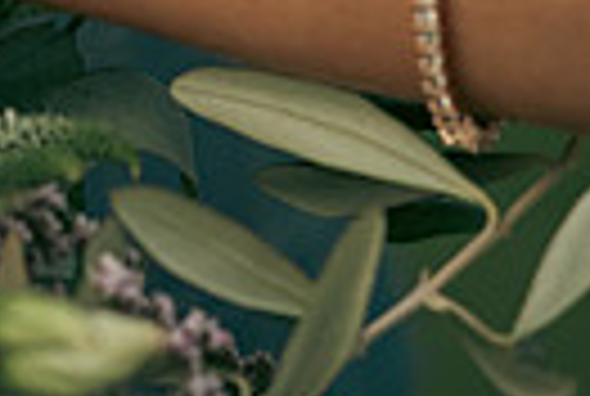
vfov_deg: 2.1
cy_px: -434
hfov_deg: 3.2
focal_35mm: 641
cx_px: -423
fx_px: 10529
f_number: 3.5
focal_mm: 145
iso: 400
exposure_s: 1/1000
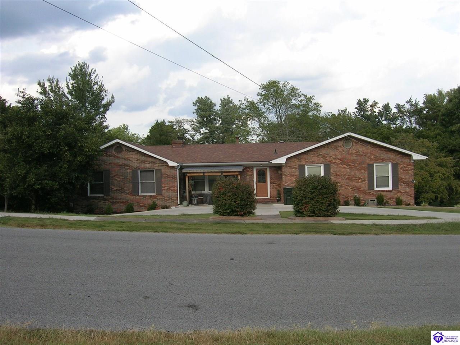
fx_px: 465
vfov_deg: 40.7
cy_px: 172
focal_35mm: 35
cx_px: 230
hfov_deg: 52.6
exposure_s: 1/159
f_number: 4.8
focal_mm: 5.4
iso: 50
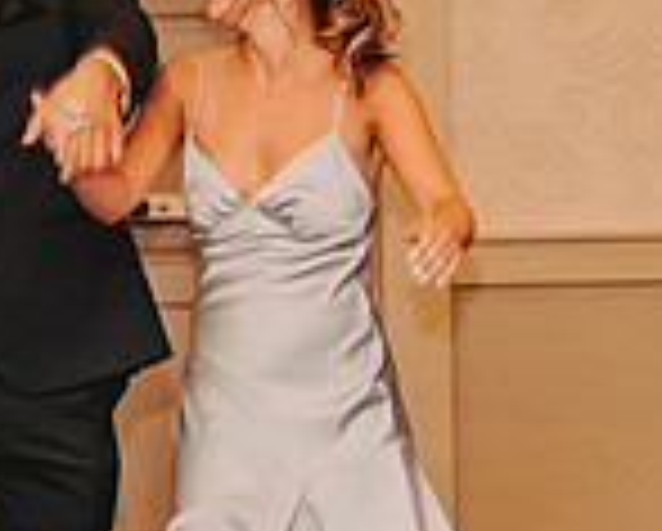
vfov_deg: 4.1
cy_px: 286
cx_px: 338
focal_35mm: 378
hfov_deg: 5.1
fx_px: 7416
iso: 800
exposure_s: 1/60
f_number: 2.8
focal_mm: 102
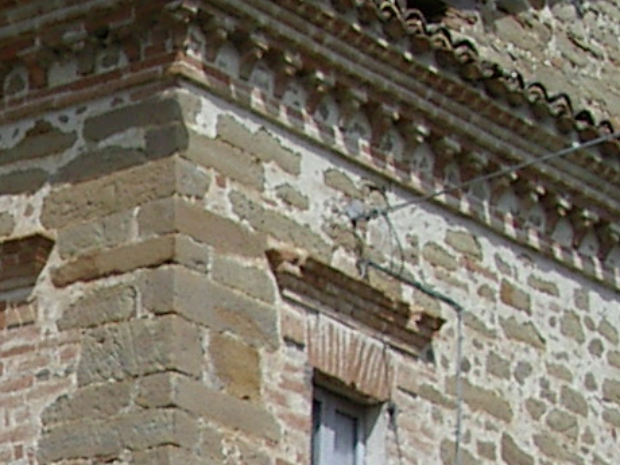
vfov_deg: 8.4
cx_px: -507
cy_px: 923
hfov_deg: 10.9
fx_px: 3027
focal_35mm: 169
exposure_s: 1/500
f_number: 4.8
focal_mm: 5.8
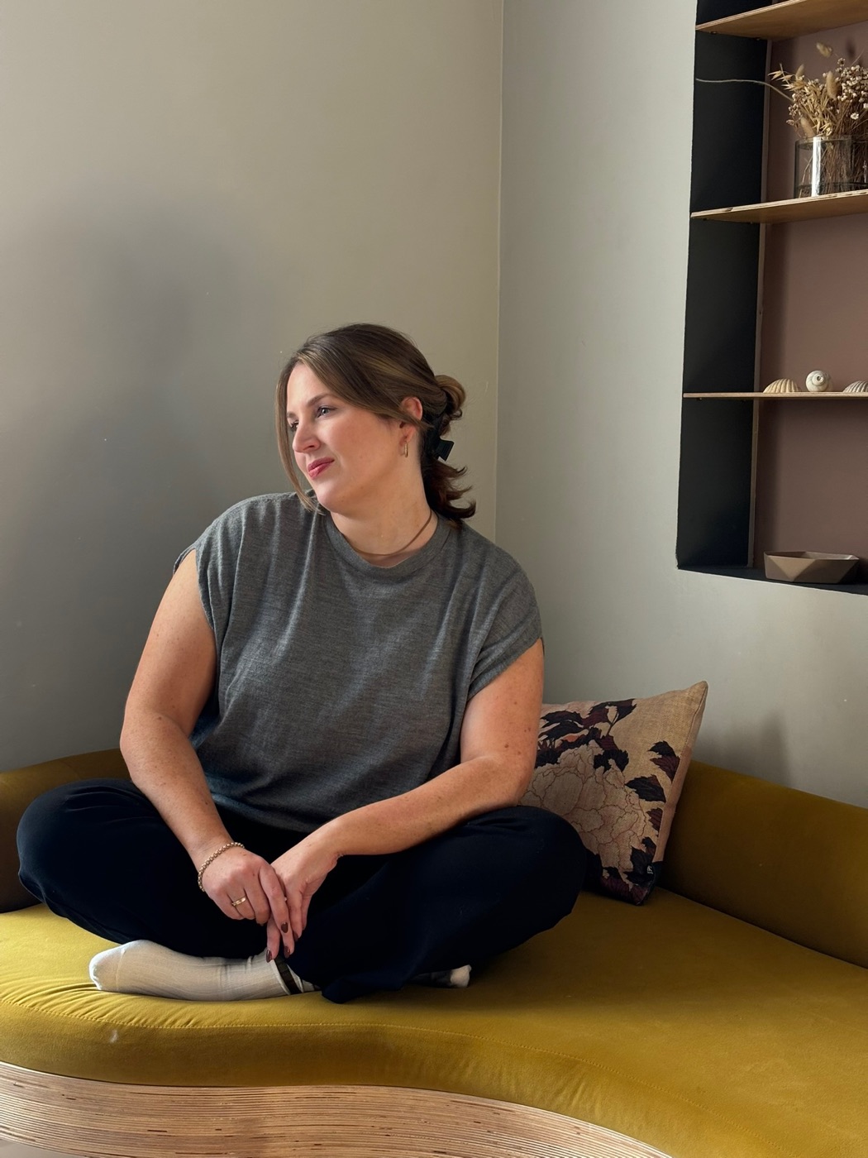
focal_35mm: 52
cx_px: 434
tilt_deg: -7.0
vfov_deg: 36.8
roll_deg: -1.8
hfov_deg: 28.0
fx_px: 1739
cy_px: 579
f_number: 1.6
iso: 80
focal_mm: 5.96
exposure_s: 1/60
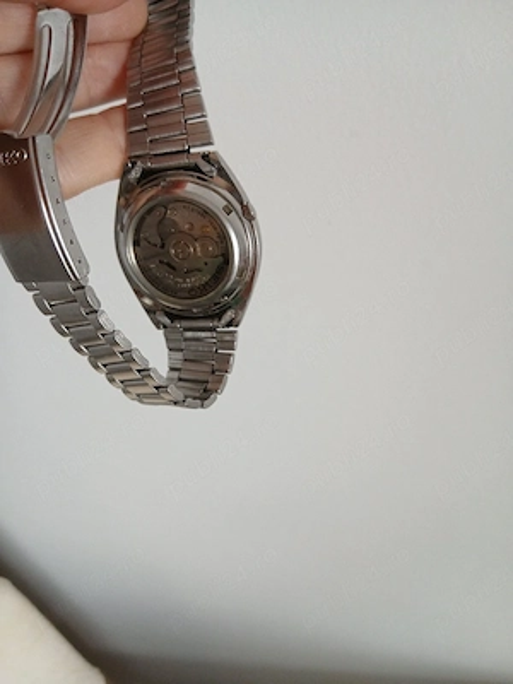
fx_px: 514
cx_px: 256
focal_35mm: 26
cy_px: 342
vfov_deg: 67.3
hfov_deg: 53.1
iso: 250
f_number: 1.8
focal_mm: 3.98
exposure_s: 1/33.3
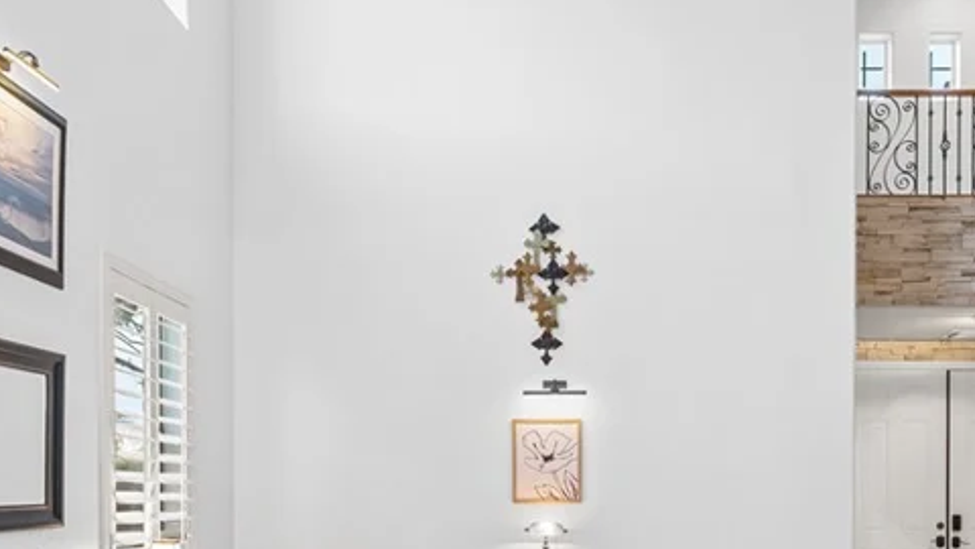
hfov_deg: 52.6
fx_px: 982
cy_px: 498
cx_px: 548
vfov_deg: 29.8
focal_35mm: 38
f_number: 8
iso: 400
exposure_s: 1/1.25
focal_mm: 17
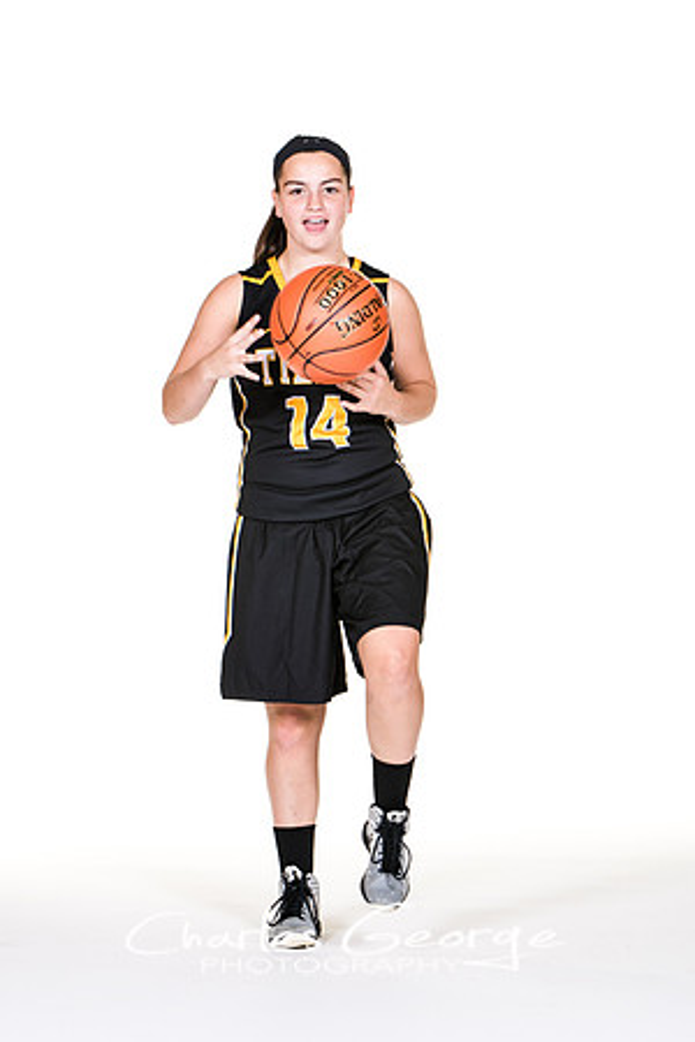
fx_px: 4343
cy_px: 521
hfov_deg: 9.1
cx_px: 348
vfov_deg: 13.7
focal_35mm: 150
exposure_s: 1/160
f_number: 6.3
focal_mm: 100
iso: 200
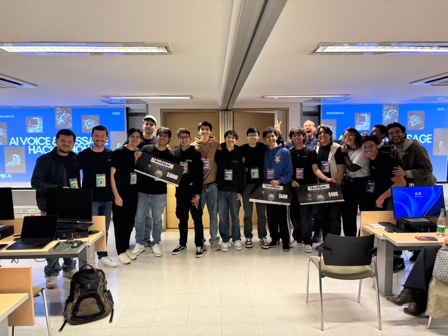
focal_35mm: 26
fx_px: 336
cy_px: 168
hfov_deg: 67.3
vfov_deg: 53.1
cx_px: 224
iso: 250
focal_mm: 5.96
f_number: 1.6
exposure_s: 1/60
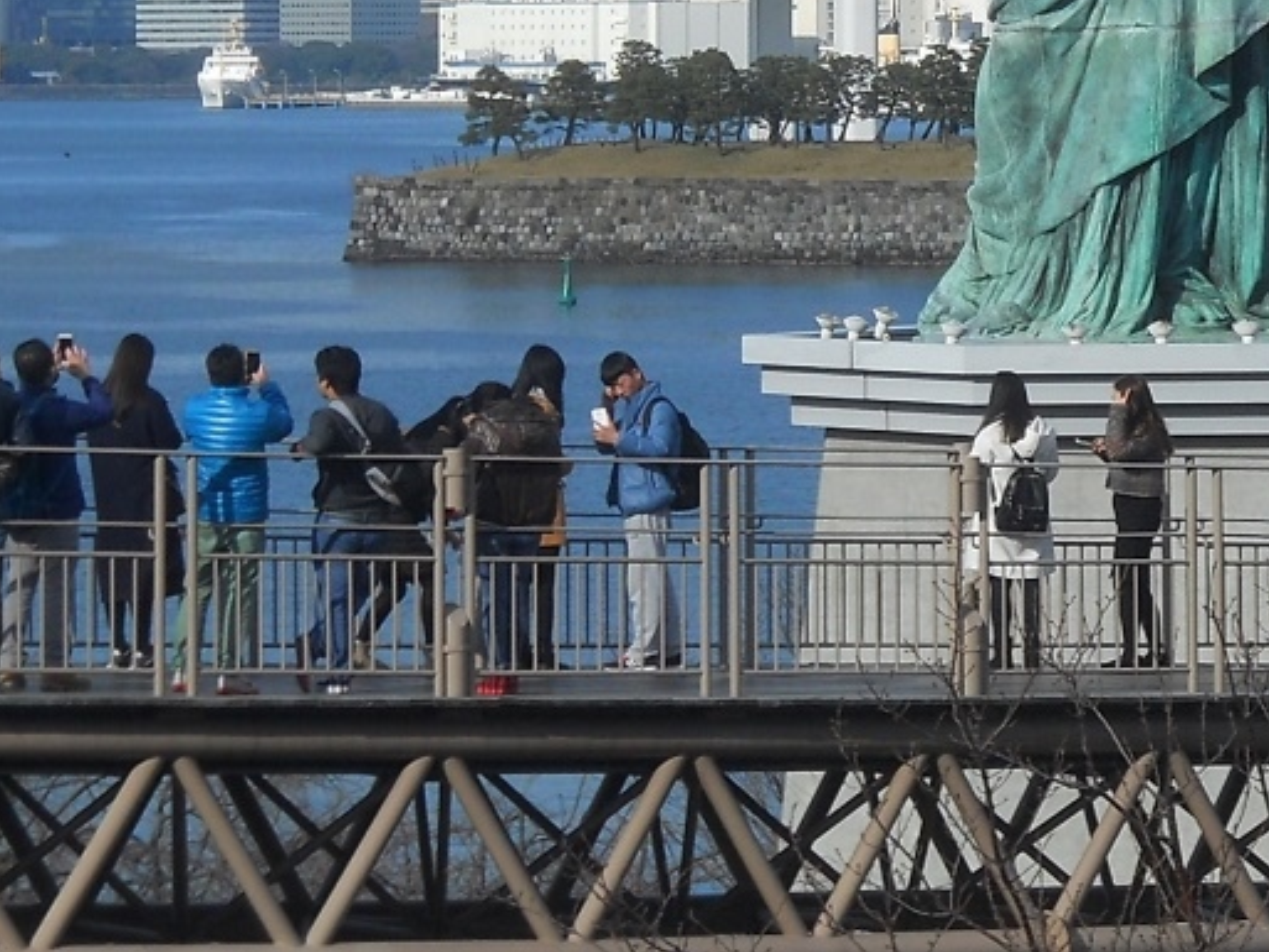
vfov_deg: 5.8
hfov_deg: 7.8
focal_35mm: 254
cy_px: -183
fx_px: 9314
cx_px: 1159
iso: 80
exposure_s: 1/160
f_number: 9.4
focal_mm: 17.48
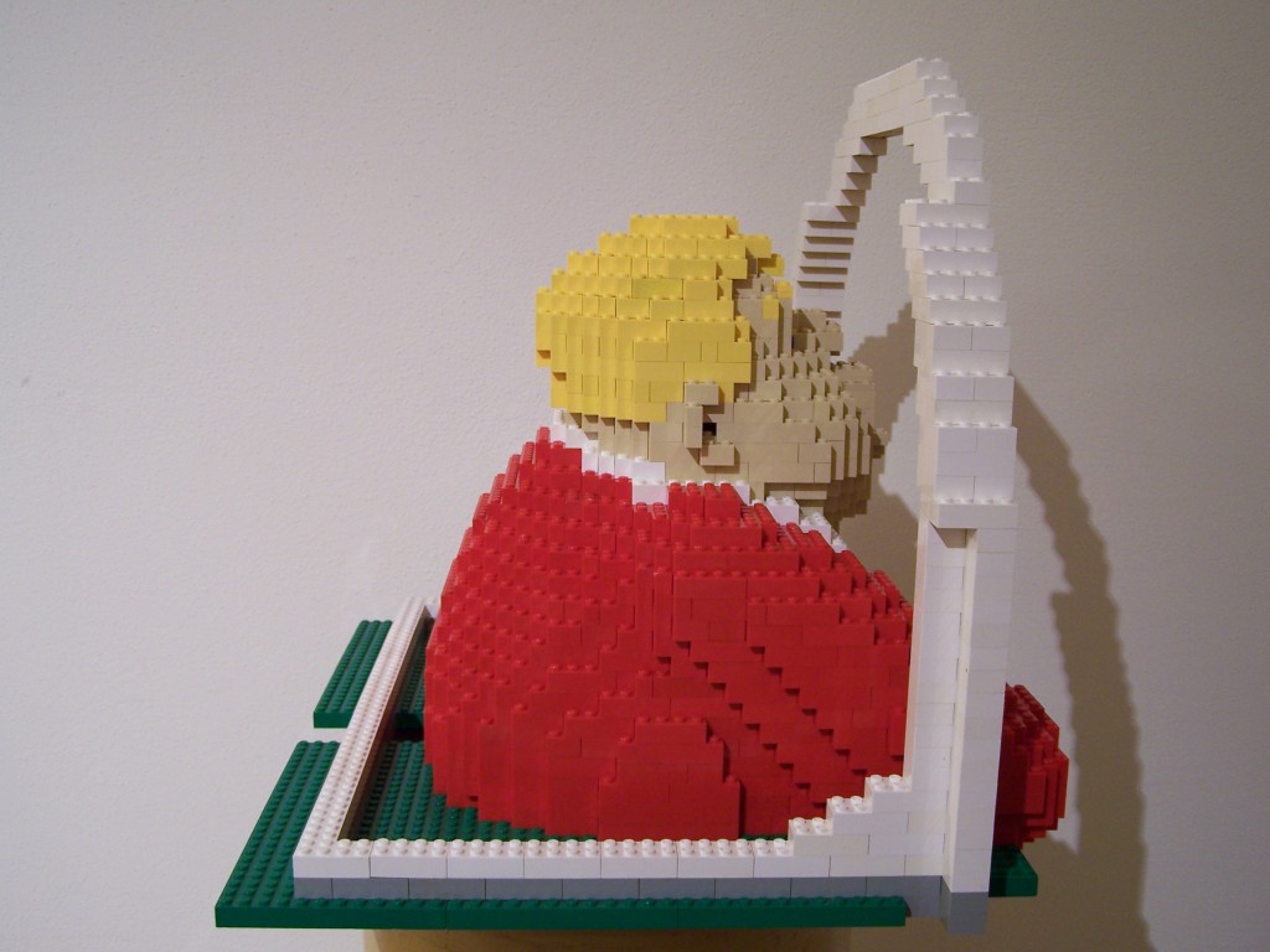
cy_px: 476
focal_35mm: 38
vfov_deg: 37.7
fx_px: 1394
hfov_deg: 49.0
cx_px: 635
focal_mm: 6.3
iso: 80
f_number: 2.8
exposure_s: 1/2
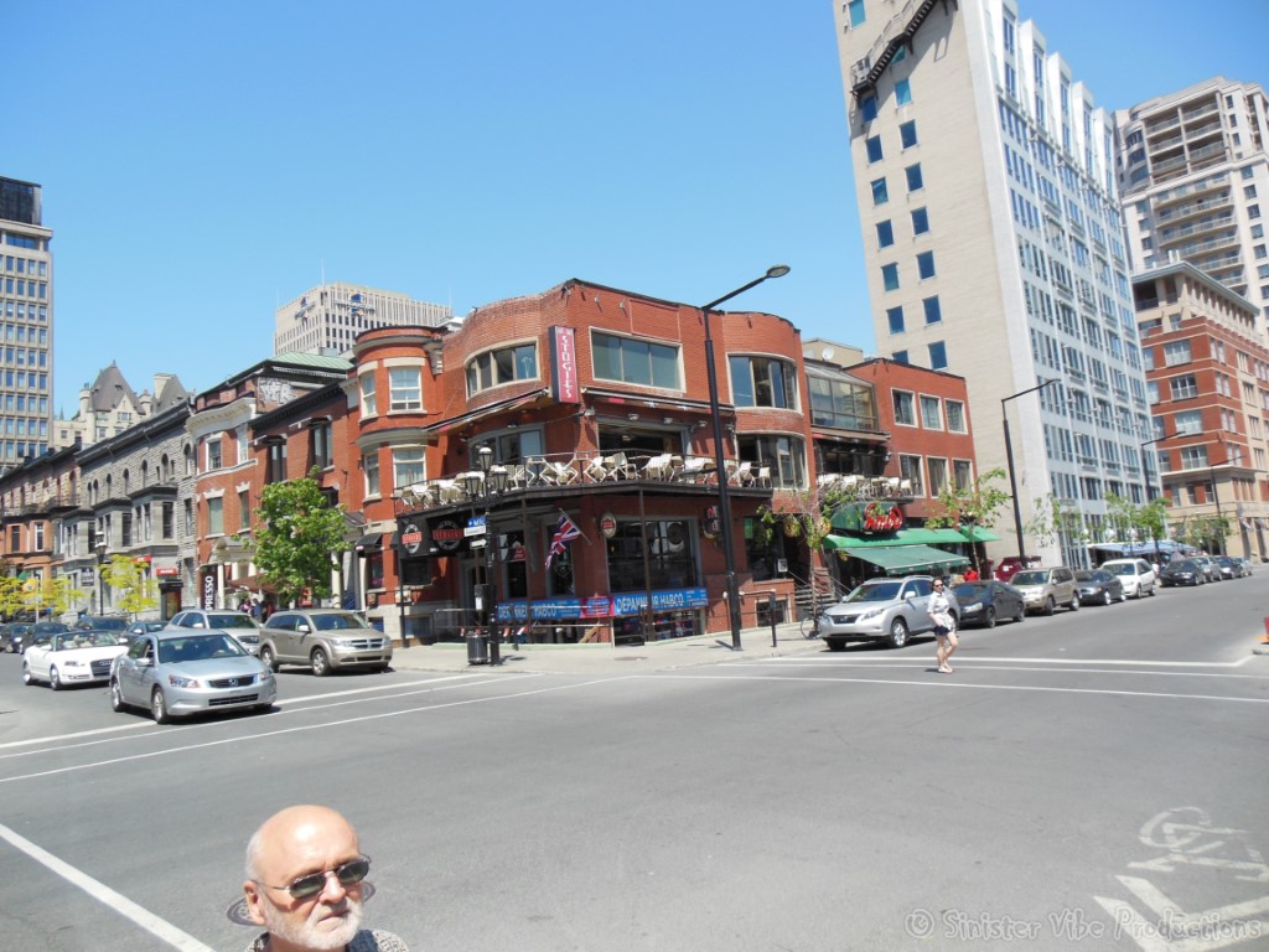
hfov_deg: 69.4
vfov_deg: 54.9
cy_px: 476
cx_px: 634
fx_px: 916
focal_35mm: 25
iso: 125
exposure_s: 1/1000
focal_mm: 4.5
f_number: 3.2
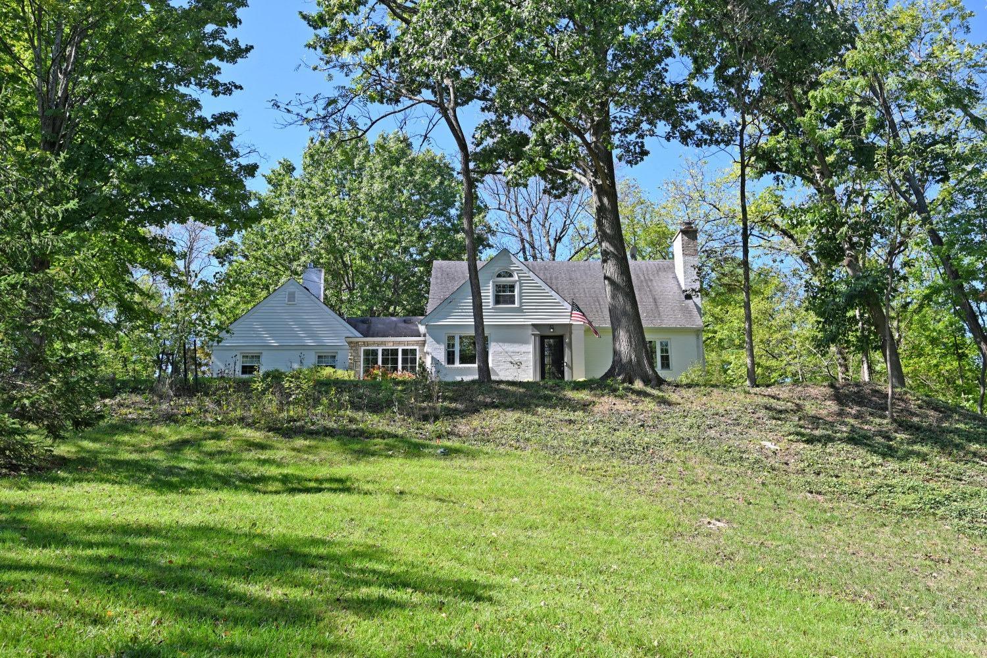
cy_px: 329
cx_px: 494
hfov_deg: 61.9
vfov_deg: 43.6
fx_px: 822
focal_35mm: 30
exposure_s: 1/250
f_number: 5.6
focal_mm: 30
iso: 110
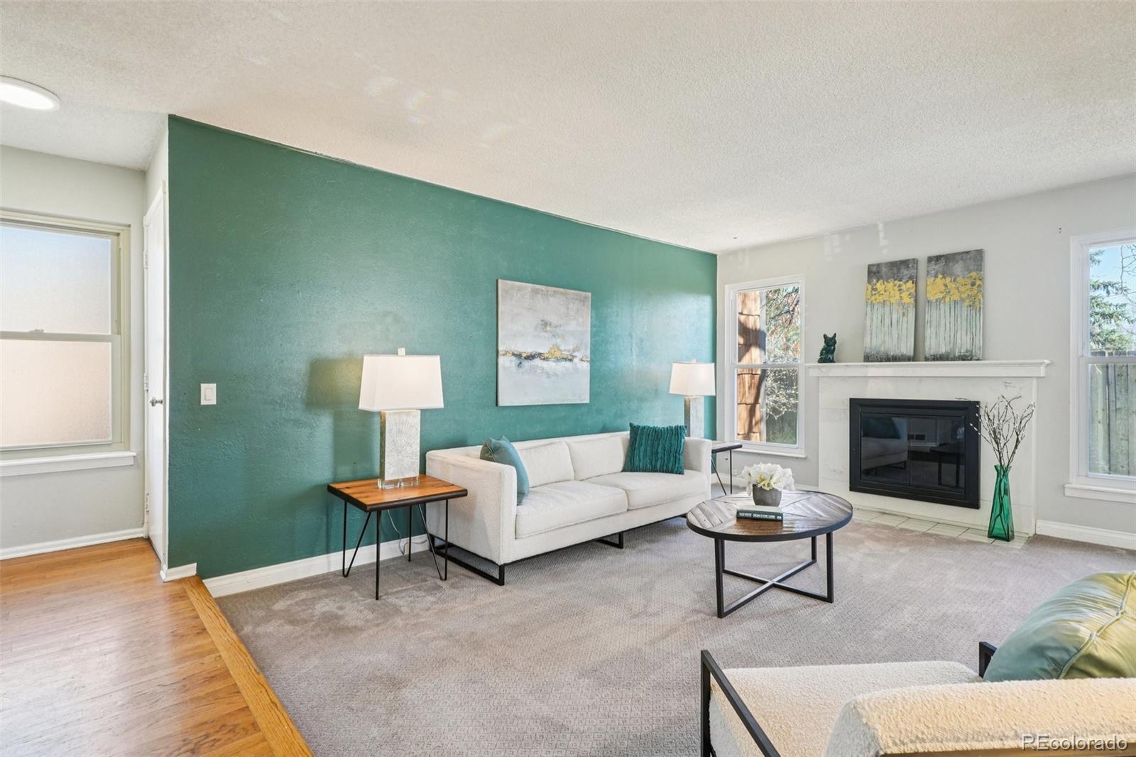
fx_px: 521
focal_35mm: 16
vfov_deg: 72.0
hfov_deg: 95.0
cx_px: 568
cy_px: 378
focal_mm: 11
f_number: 8
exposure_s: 1/30
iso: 500
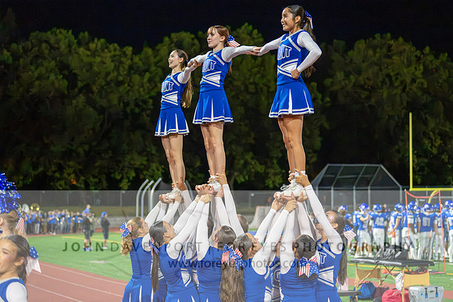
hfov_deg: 28.8
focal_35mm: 70
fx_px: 881
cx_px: 226
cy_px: 151
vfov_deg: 19.5
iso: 25600
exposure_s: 1/1000
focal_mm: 70
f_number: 2.8
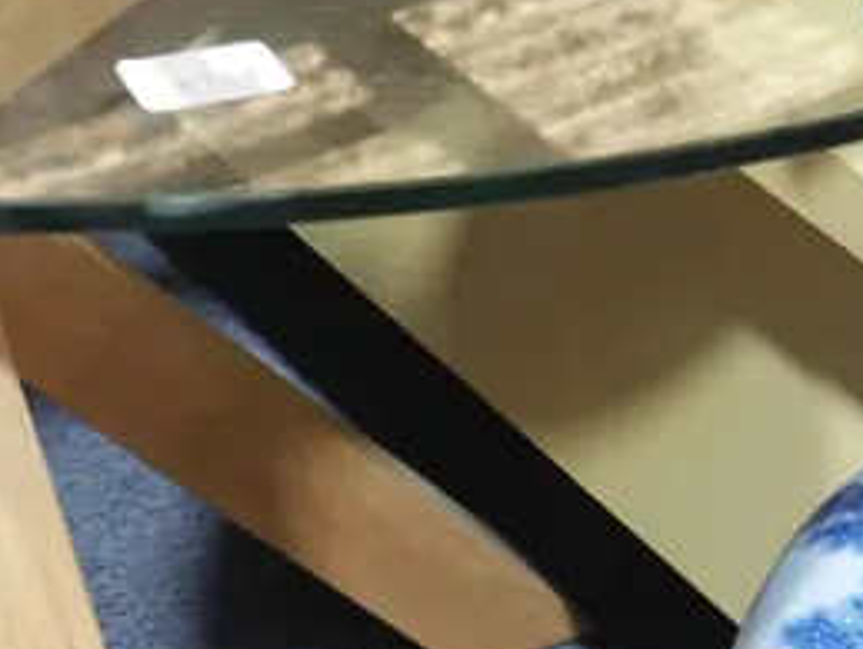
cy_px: 221
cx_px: -33
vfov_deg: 9.9
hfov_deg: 13.0
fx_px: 3745
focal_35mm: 150
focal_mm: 19
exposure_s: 1/60
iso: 800
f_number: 4.5
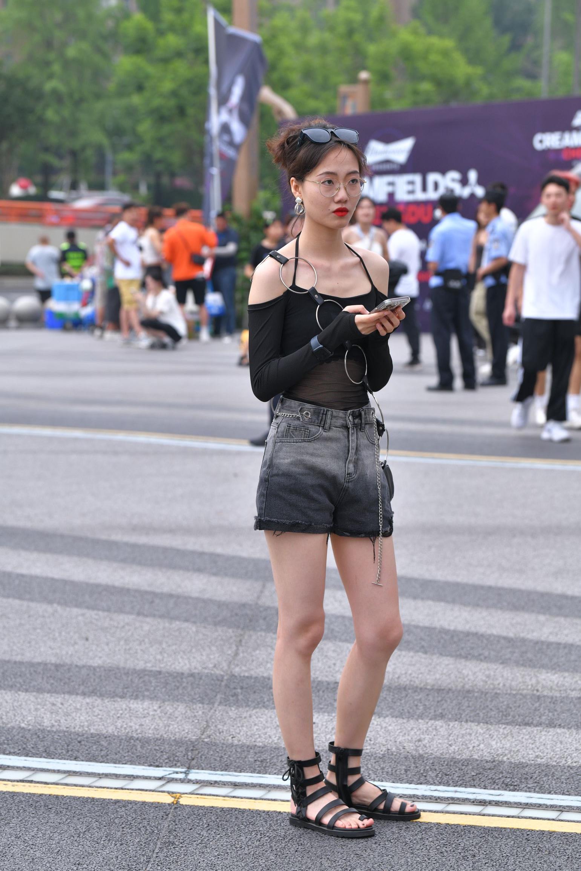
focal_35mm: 110
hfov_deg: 12.5
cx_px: 290
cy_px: 436
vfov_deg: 18.6
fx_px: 2662
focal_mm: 110
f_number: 5
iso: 500
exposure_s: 1/640
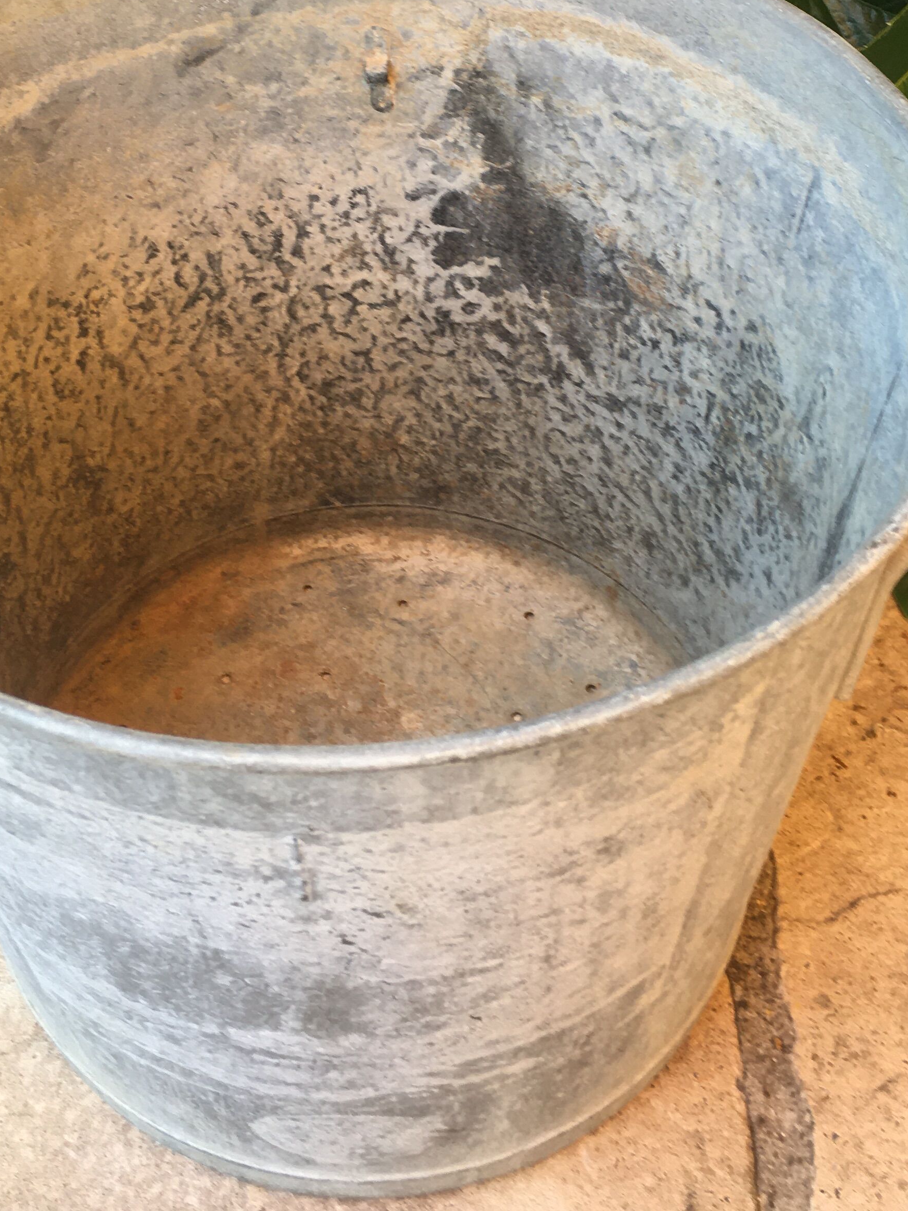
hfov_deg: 29.1
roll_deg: +1.6
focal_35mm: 50
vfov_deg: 37.0
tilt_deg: -41.9
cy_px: 268
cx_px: 391
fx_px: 1749
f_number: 2.2
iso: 32
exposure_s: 1/100
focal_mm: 4.15
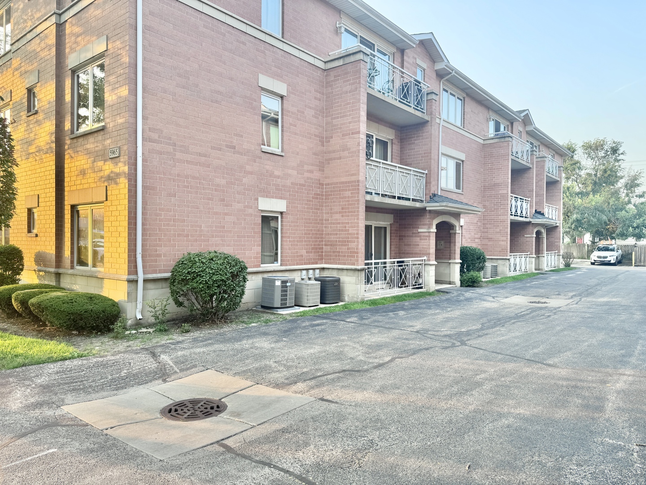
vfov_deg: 56.8
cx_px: 323
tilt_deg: -0.3
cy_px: 242
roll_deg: -1.4
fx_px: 448
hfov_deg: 71.6
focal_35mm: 24
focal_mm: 6.76
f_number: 1.78
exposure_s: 1/171
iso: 80
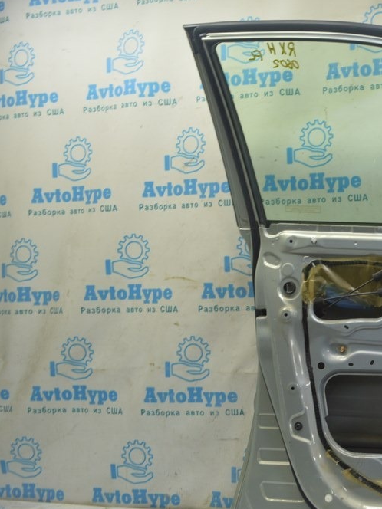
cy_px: 259
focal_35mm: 40
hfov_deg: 32.7
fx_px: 589
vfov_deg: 46.8
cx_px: 390
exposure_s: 1/20
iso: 400
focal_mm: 18
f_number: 5.6
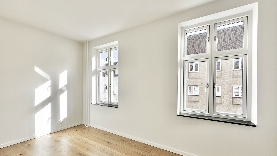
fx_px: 118
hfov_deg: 99.4
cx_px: 137
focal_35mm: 16
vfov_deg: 66.9
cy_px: 86
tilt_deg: -0.6
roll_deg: -0.2
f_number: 2.2
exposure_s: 1/469
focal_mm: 2.22
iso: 40
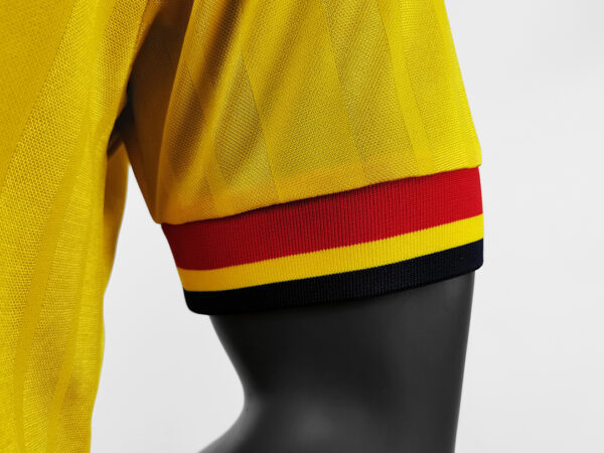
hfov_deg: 58.4
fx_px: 541
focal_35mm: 31
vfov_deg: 45.4
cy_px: 226
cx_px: 302
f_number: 1.8
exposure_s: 1/60
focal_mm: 5.58
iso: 160
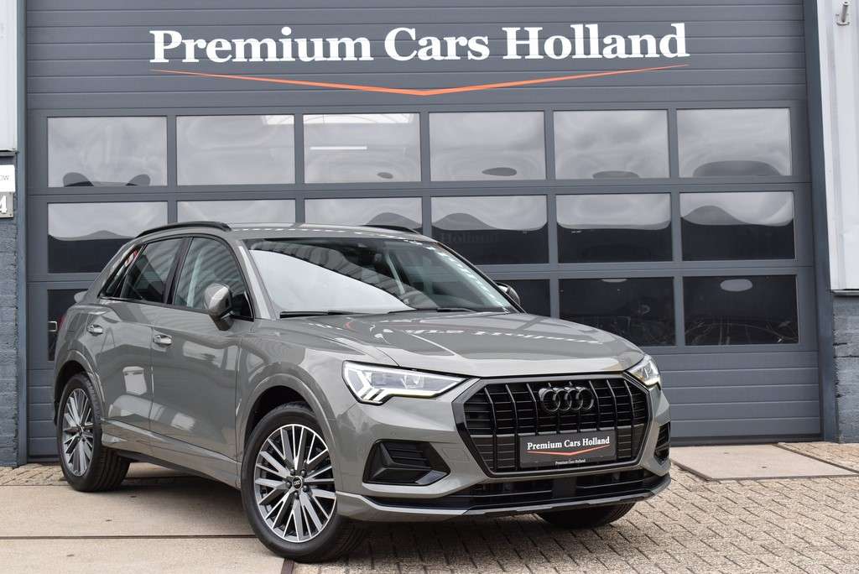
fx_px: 1432
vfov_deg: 22.7
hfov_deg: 33.4
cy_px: 287
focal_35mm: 60
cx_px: 430
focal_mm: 40
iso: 360
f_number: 8
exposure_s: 1/250
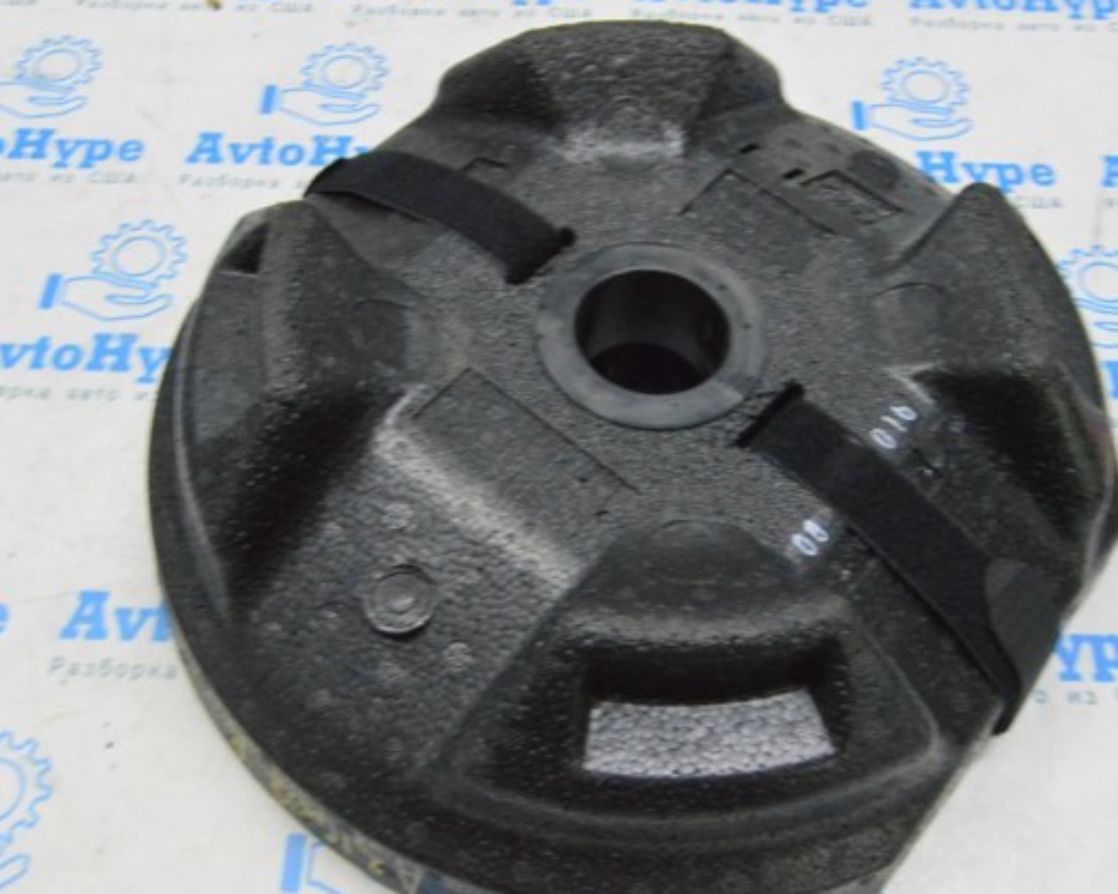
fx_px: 1158
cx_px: 576
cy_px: 454
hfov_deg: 51.5
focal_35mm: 35
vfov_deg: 42.2
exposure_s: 1/15
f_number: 20
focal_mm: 20
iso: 6400
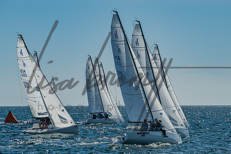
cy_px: 88
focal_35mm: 224
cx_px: 128
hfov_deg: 9.2
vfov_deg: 6.1
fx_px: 1440
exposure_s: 1/800
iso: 400
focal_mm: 170
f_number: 10
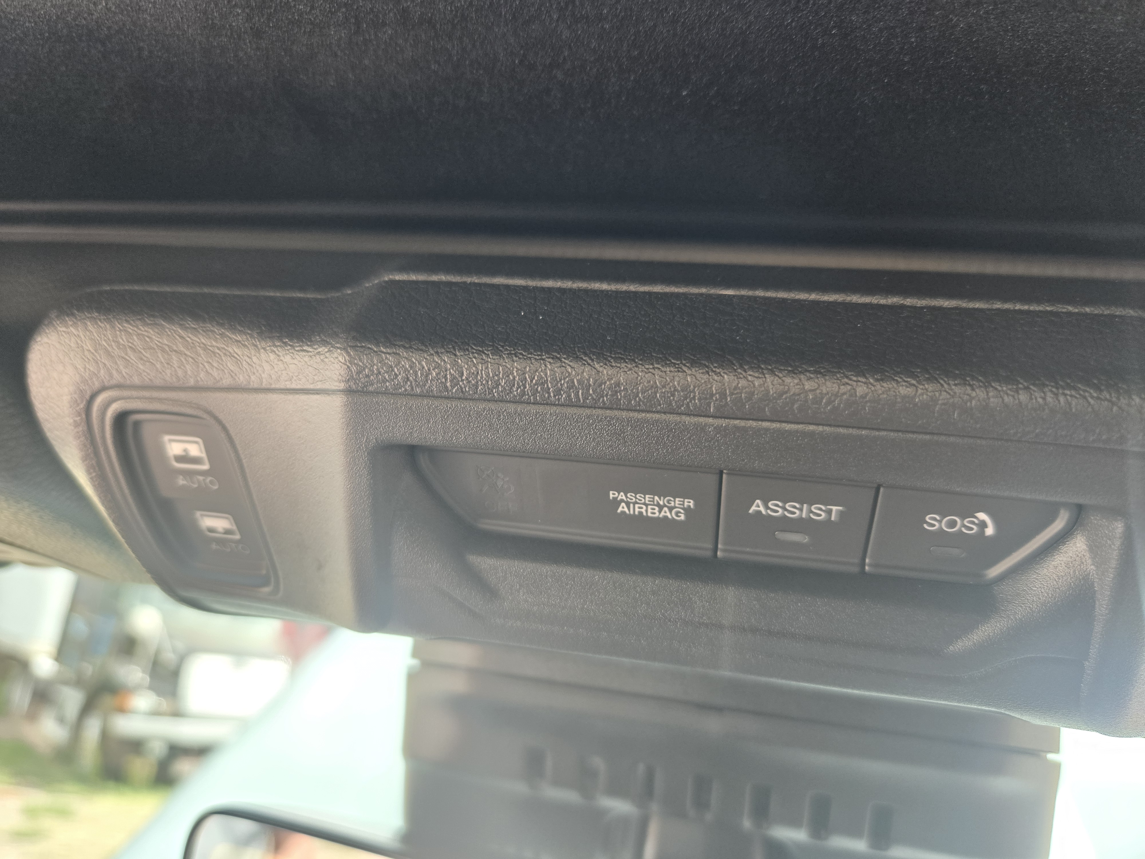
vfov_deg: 58.9
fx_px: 761
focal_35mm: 23
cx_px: 572
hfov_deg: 73.9
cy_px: 430
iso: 160
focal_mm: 5.4
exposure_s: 1/120
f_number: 1.8
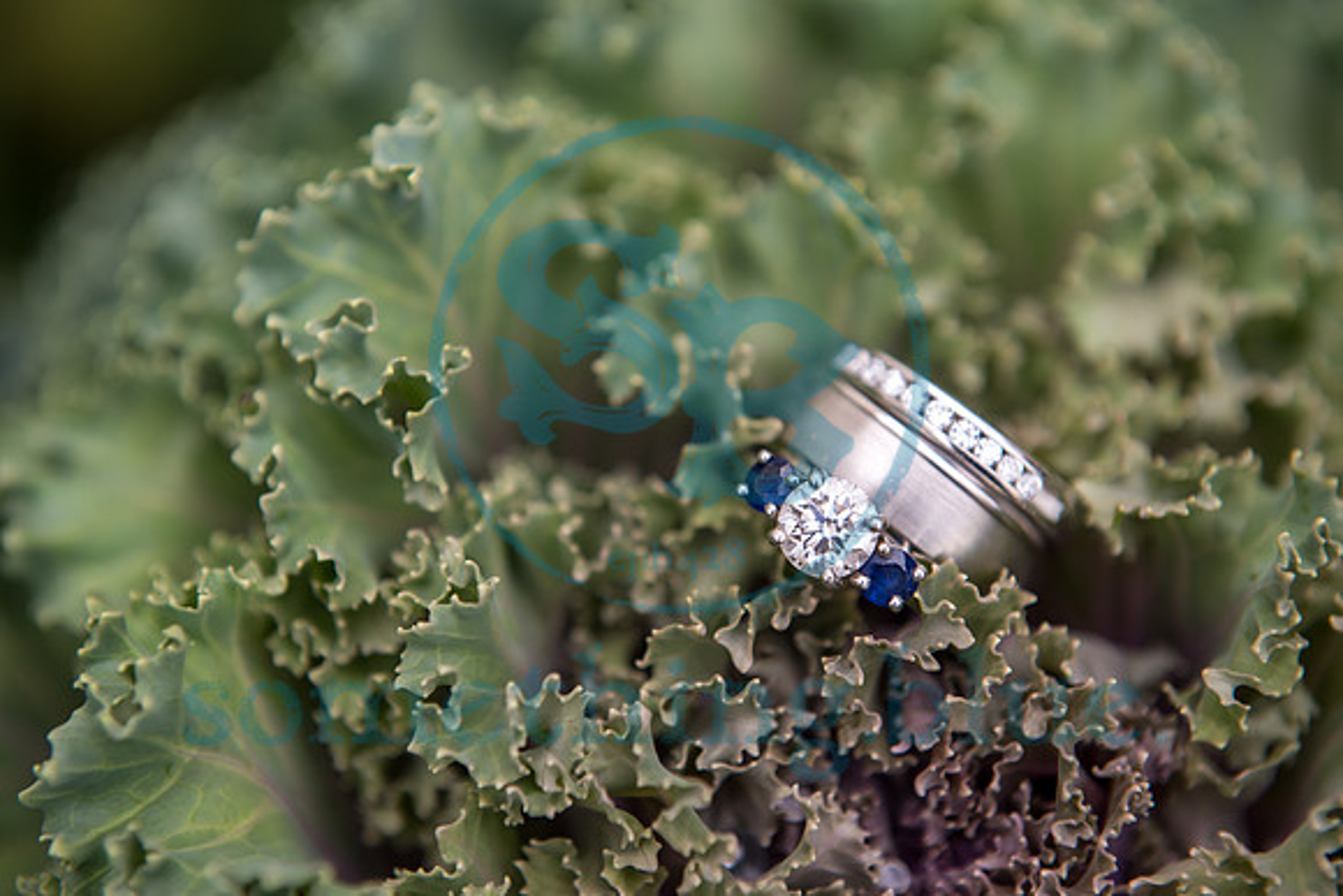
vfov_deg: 19.5
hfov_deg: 28.8
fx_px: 2612
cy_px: 448
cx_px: 672
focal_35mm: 70
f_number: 4.5
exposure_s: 1/160
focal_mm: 70
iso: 200
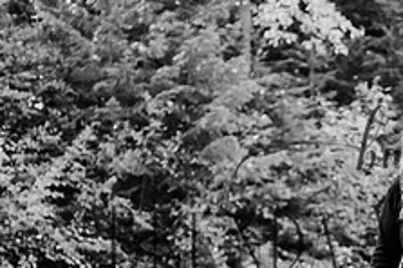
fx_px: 1017
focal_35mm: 91
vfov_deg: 14.8
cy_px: 259
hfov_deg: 21.6
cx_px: 399
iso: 400
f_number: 1.8
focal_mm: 35
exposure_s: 1/500
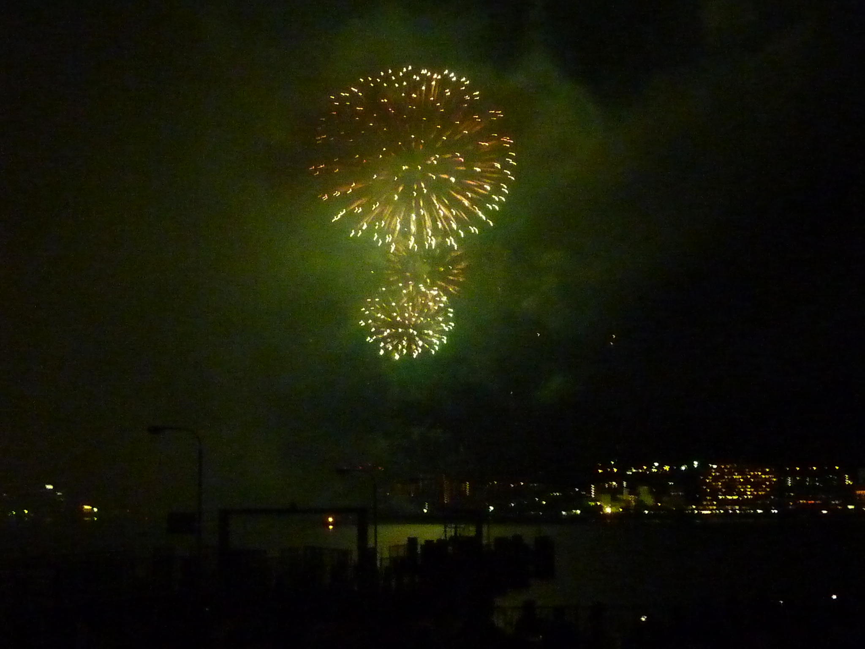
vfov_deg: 21.9
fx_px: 1674
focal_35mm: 67
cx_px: 432
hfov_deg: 29.0
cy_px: 324
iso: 800
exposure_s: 1/8
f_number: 3.6
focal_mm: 6.1
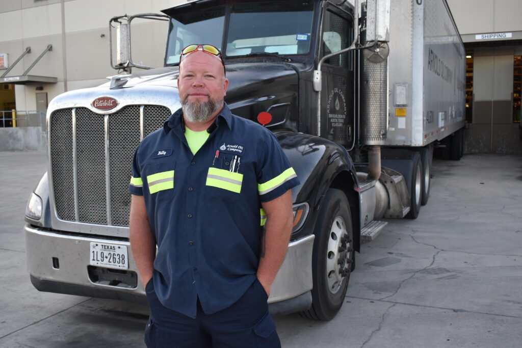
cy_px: 174
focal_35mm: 34
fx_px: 500
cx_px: 261
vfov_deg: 38.4
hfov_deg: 55.1
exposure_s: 1/100
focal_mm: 23
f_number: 5.6
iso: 400
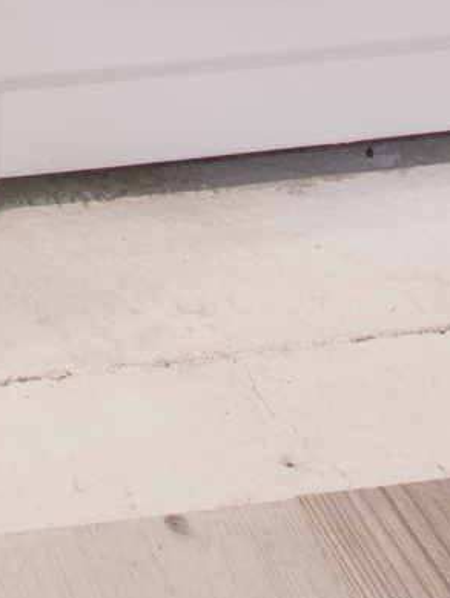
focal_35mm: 122
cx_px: -286
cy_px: -1161
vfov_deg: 11.0
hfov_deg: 11.5
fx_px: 2112
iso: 180
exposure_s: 1.3
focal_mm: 14
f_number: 9
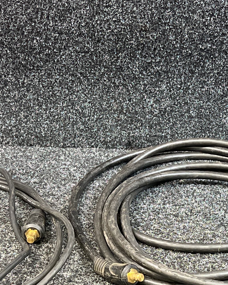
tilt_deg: -32.9
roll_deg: -1.3
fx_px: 675
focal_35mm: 80
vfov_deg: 23.3
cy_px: 254
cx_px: 178
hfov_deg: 19.0
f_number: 1.5
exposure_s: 1/60
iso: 250
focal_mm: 5.7
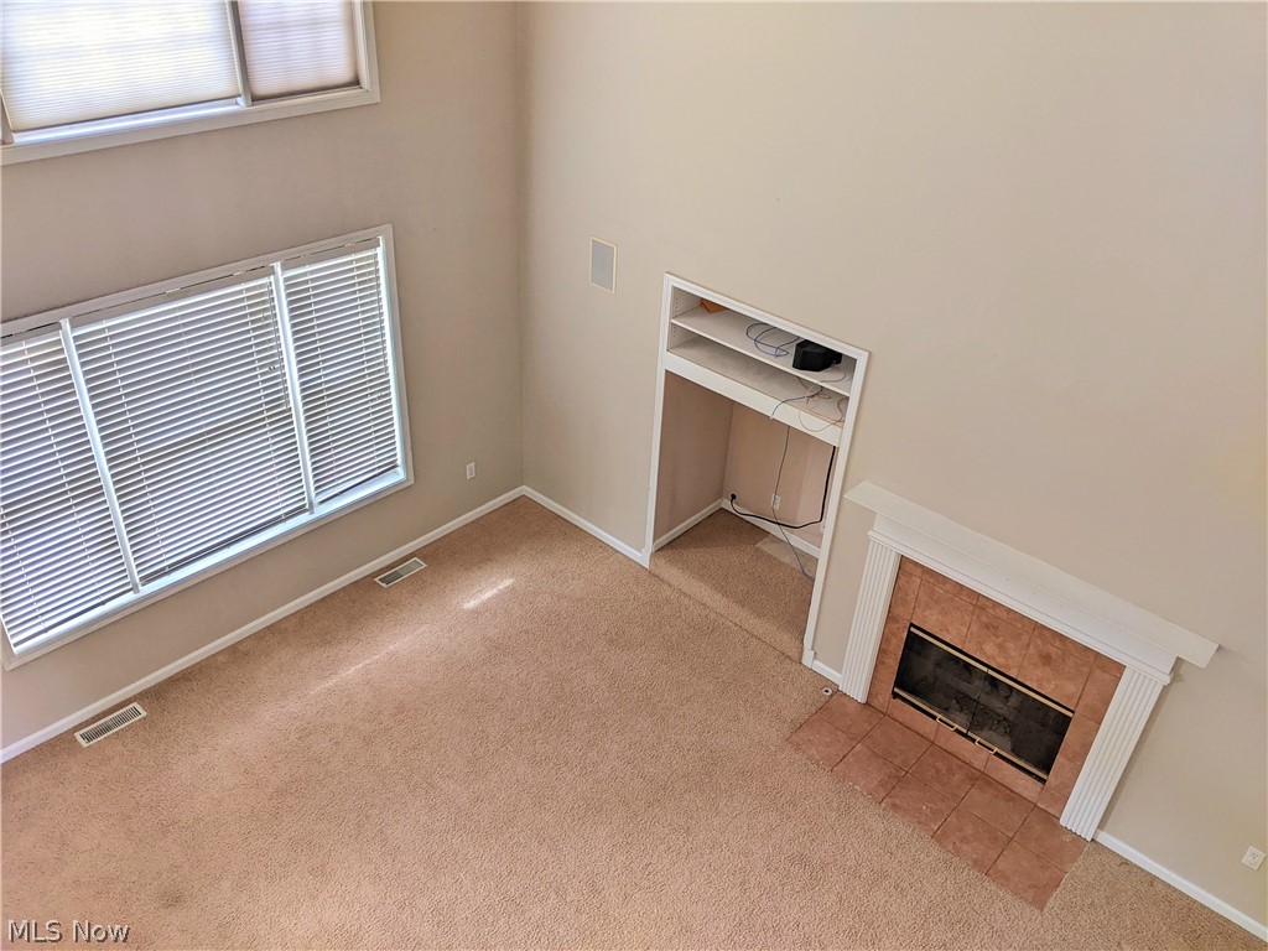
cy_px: 476
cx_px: 634
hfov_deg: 65.3
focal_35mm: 27
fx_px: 989
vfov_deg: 51.4
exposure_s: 1/59.9
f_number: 1.8
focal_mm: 4.44
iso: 54
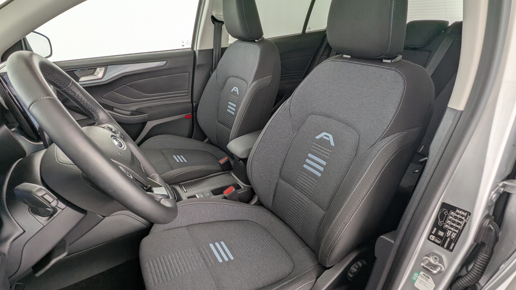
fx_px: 246
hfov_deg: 92.6
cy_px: 180
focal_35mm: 18
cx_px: 265
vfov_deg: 60.3
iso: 37
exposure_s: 1/40
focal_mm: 2.35
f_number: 2.2
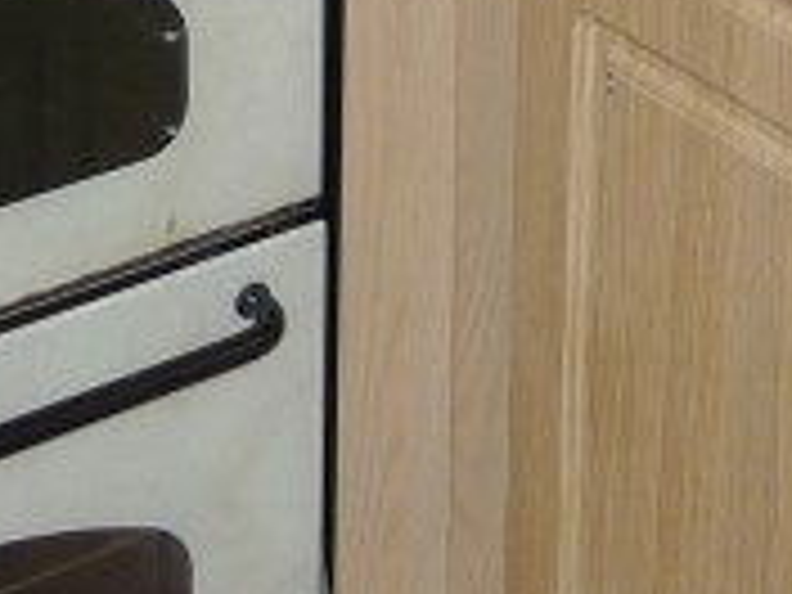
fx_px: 3455
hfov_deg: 12.7
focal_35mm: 151
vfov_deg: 9.2
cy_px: -644
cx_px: 965
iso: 100
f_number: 2
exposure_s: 1/60
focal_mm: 5.1
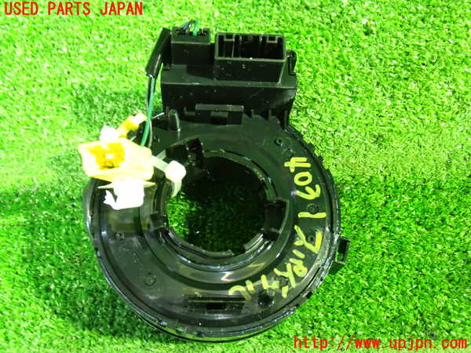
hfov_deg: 49.0
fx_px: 517
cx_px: 236
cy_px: 176
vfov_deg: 37.7
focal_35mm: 38
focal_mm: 6.83
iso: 1000
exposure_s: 1/10
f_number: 2.7
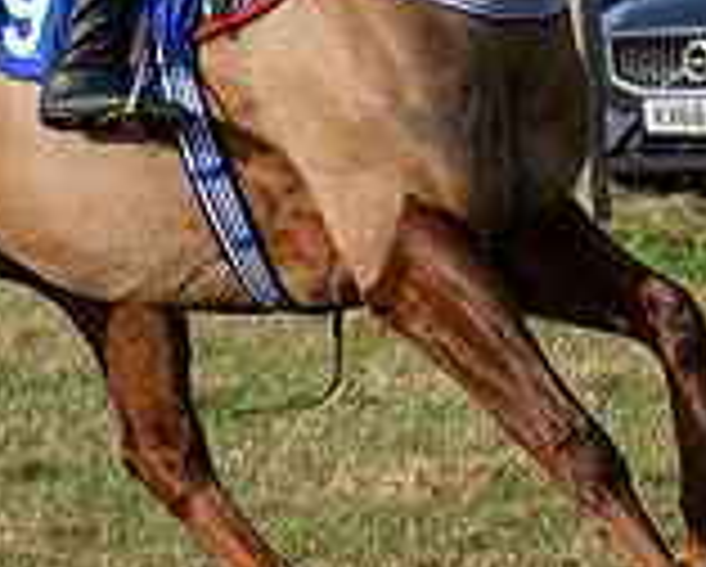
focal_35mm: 573
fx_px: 11988
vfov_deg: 2.7
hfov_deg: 3.4
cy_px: 127
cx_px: -49
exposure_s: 1/2500
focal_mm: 101
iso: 400
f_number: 5
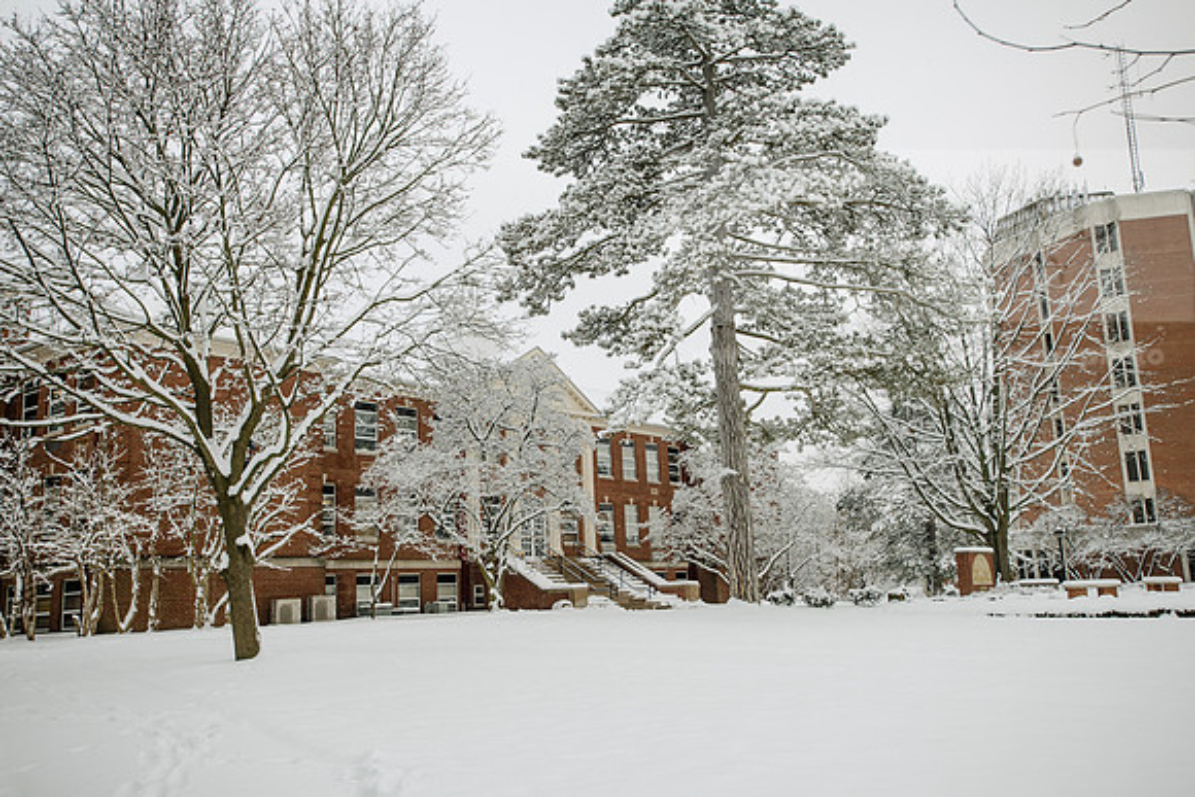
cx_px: 598
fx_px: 1062
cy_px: 398
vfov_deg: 41.1
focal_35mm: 32
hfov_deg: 58.7
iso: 250
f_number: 5
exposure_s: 1/400
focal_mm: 32
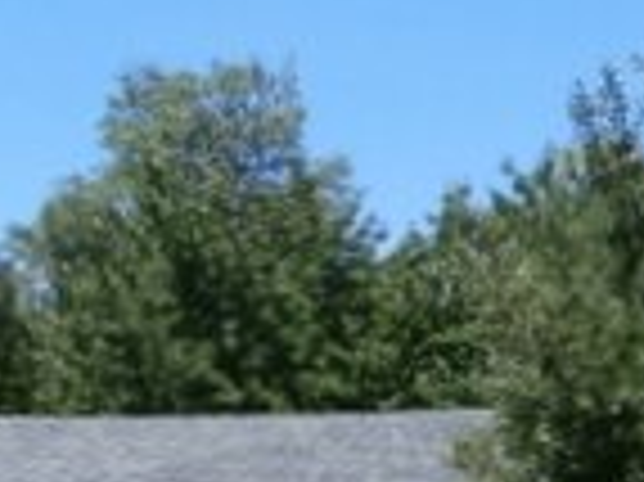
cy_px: 36
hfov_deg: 13.5
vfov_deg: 11.0
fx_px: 2491
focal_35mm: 134
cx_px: 1076
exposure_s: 1/100
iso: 100
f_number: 8.9
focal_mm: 5.36
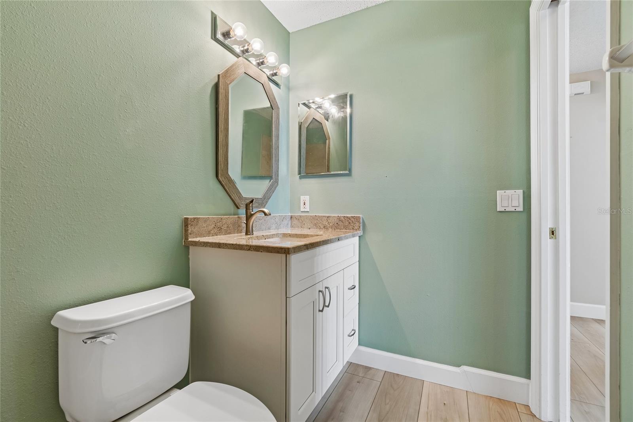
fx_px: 264
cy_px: 211
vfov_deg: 77.3
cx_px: 316
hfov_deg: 100.4
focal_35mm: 15
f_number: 7.1
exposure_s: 1/5
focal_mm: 10
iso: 100
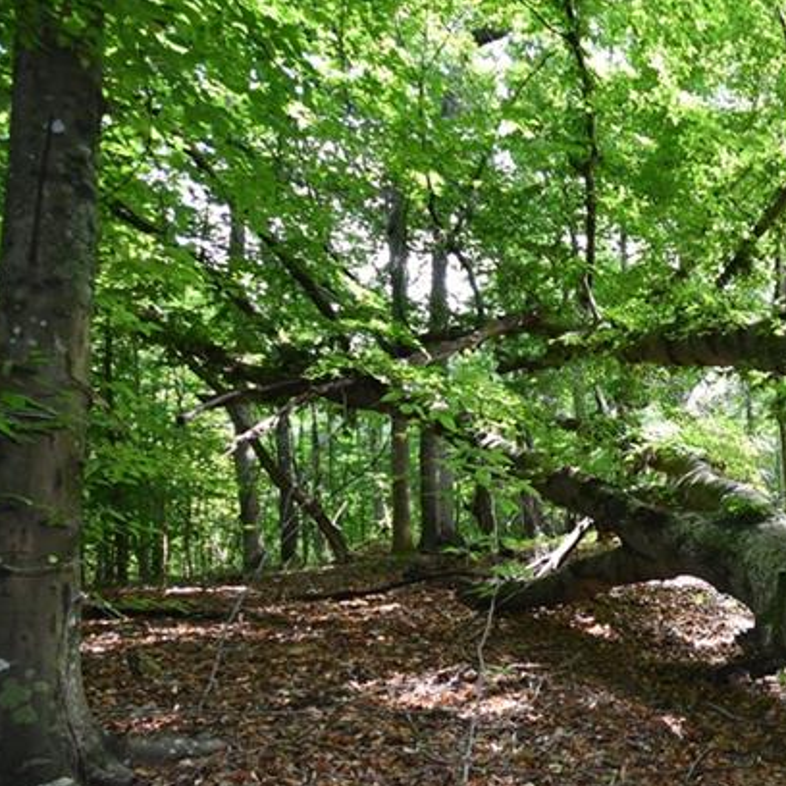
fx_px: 822
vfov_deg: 50.1
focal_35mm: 32
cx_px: 842
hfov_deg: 41.8
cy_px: 530
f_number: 4
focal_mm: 10
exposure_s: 1/80
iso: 400
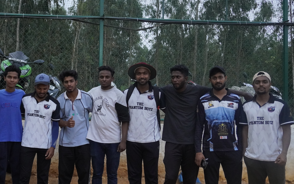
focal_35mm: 52
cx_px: 87
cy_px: 88
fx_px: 417
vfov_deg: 24.9
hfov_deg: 38.2
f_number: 4.5
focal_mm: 24
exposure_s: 1/1000
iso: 3200
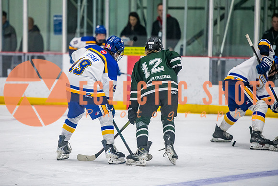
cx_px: 113
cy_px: 82
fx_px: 1697
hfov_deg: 9.4
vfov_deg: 6.3
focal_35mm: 220
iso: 2000
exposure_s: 1/640
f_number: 3.2
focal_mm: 185
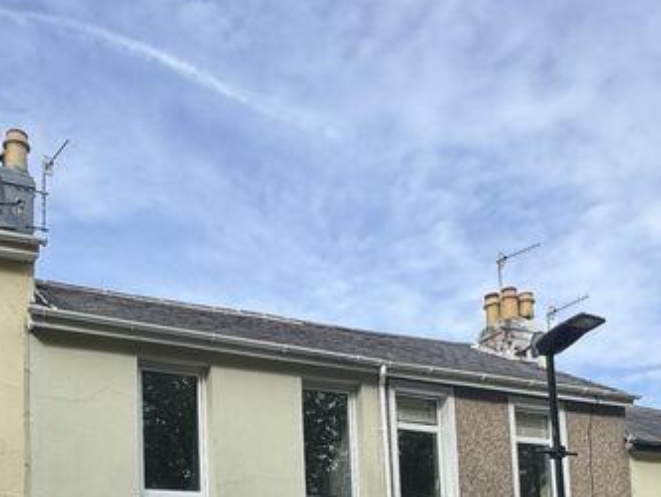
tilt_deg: +4.9
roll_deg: +1.8
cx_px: 274
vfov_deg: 29.7
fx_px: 821
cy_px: 567
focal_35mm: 43
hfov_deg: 43.7
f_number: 2.2
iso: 50
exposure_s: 1/849
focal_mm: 2.22
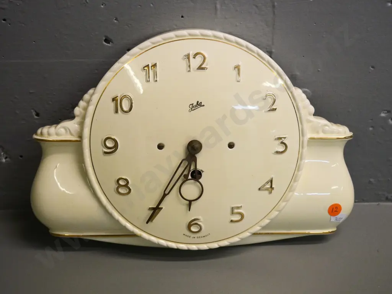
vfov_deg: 27.0
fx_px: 612
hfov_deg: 35.5
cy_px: 147
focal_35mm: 54
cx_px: 196
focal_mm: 27
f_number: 5
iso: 3200
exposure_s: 1/250
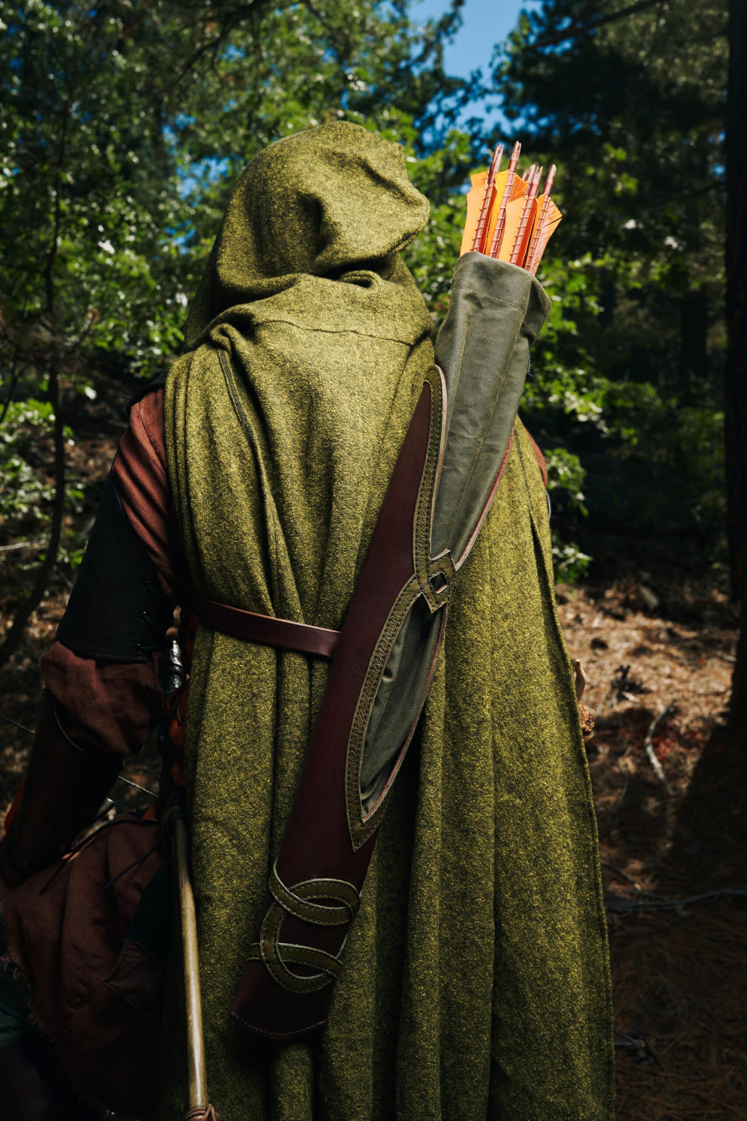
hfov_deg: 37.9
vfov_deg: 54.4
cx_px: 374
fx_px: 1089
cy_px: 560
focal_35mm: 35
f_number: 6.3
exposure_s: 1/200
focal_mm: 35
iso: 32
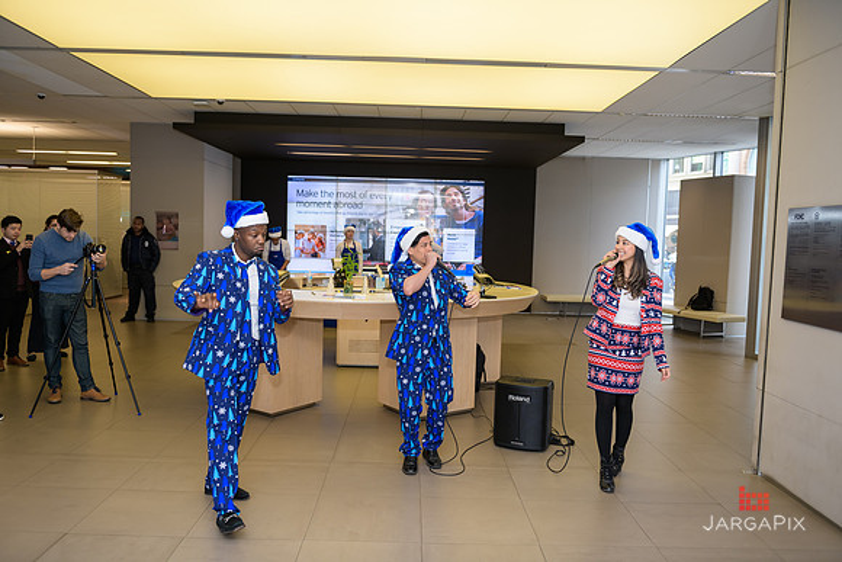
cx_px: 421
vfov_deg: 45.0
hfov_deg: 63.6
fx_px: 678
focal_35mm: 29
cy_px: 281
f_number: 3.2
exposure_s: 1/125
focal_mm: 29
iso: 400
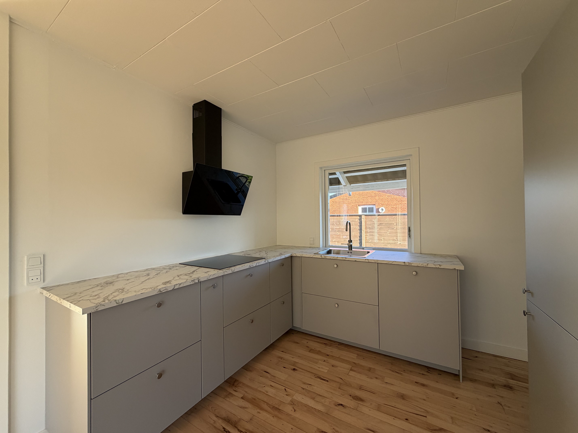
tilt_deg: +0.7
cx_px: 289
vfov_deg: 85.7
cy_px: 216
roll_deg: +1.4
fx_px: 234
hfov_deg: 102.1
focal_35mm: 14
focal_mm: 2.22
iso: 125
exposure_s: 1/121
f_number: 2.2
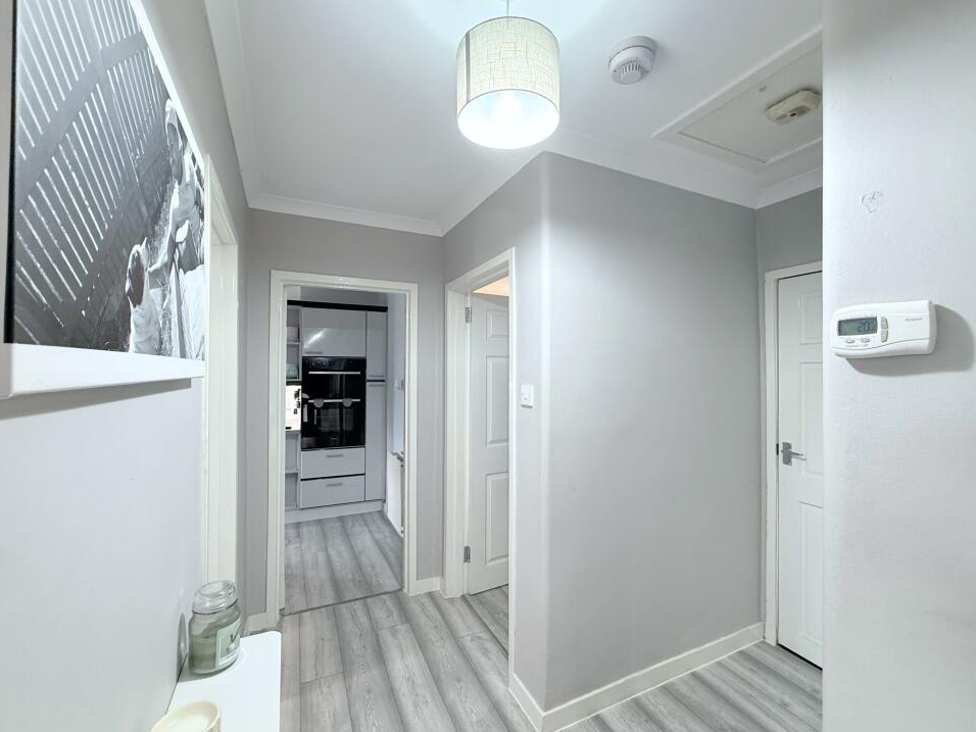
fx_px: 423
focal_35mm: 15
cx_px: 488
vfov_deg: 81.7
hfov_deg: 98.2
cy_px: 369
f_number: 2.2
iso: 200
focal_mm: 2.22
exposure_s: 1/50
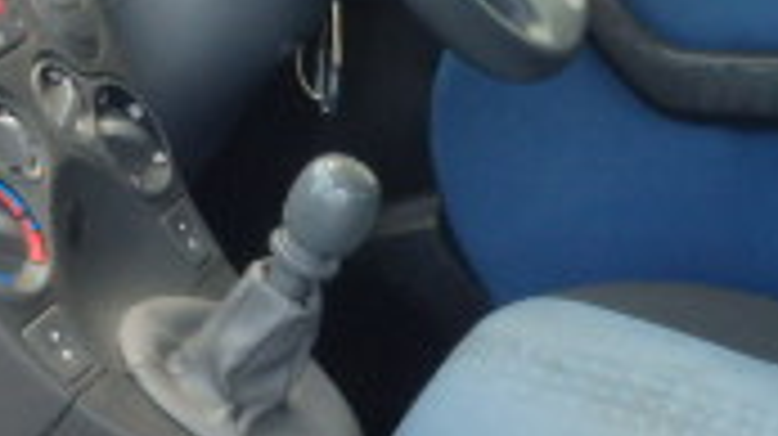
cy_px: 445
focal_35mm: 113
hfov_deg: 18.9
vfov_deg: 10.6
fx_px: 2329
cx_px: 274
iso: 250
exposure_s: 1/30
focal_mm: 5
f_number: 3.9
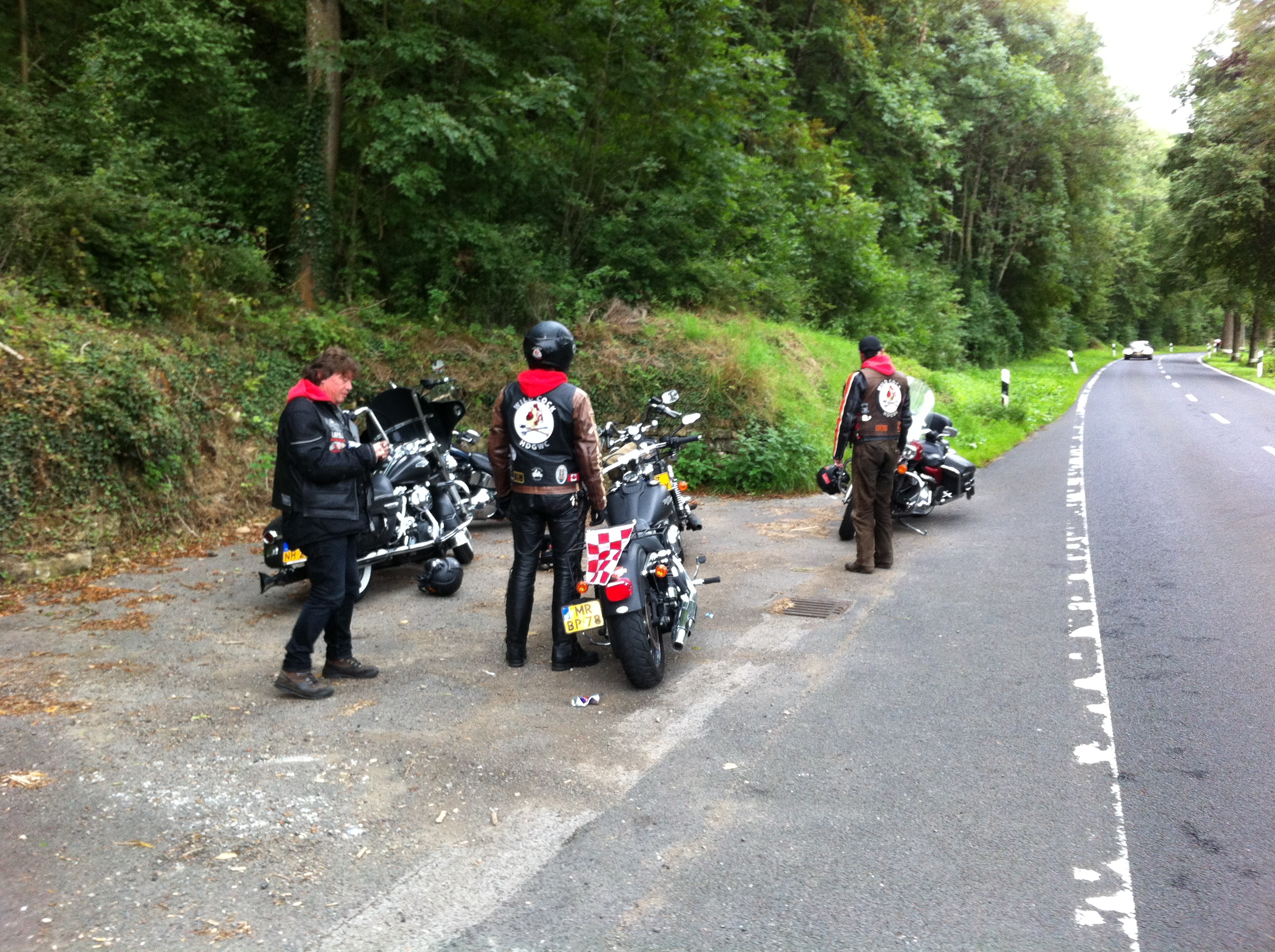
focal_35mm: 35
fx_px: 1287
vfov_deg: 40.6
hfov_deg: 52.7
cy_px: 476
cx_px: 638
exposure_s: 1/60
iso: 100
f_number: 2.8
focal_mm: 3.85
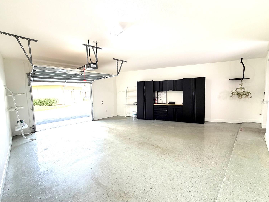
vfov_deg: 81.8
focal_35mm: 15
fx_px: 117
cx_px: 134
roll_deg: +1.8
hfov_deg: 98.2
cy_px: 102
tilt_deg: -4.9
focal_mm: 2.22
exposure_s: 1/60
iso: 250
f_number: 2.2
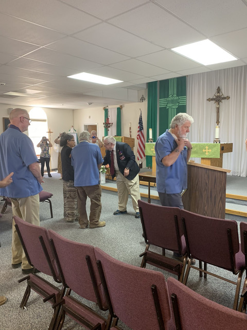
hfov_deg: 53.1
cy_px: 165
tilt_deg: -6.3
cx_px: 124
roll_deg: +0.3
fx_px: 247
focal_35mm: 26
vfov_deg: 67.3
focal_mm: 4.25
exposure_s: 1/60
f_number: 1.8
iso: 160
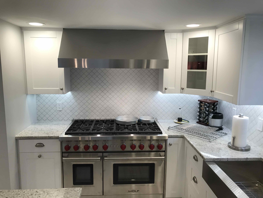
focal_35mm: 28
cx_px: 132
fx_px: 213
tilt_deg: -8.1
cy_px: 99
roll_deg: -0.7
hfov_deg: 63.4
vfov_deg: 49.7
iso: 32
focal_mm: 3.99
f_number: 1.8
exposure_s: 1/60
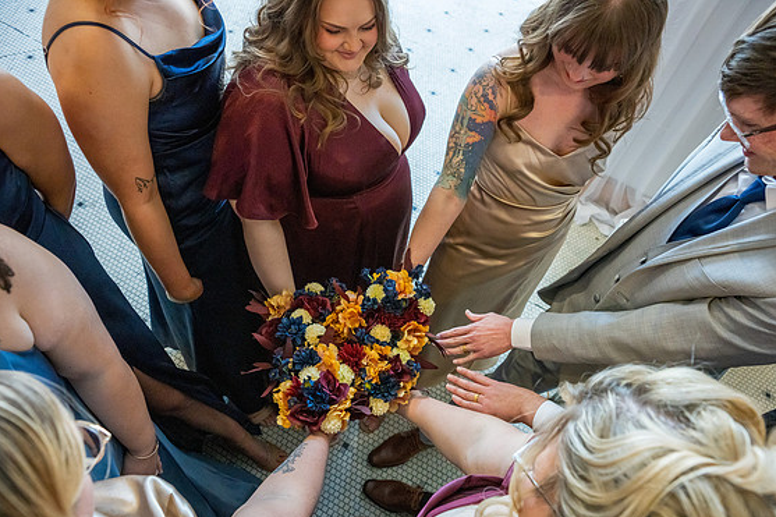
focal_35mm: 25
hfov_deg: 71.5
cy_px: 268
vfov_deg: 51.2
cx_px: 401
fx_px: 539
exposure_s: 1/160
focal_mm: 24
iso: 8000
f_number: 5
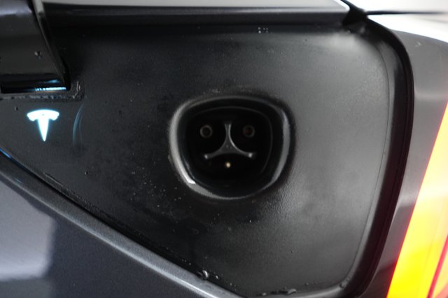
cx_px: 224
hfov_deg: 65.5
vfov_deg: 46.4
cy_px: 149
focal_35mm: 28
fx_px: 348
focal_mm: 28
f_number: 2.8
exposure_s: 1/60
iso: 2500
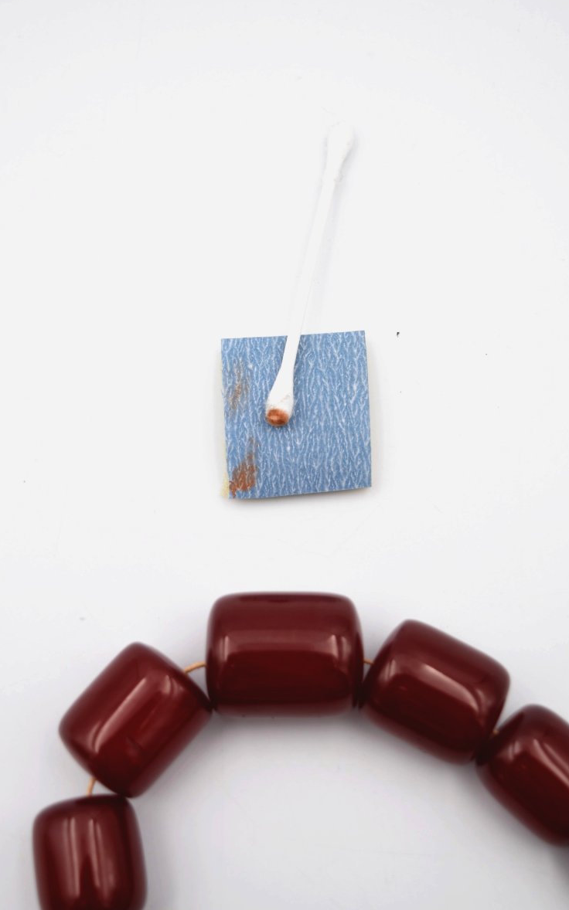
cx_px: 284
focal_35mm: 55
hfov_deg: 23.7
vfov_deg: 37.2
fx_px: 1353
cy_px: 453
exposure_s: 1/125
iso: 200
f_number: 4.5
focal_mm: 35
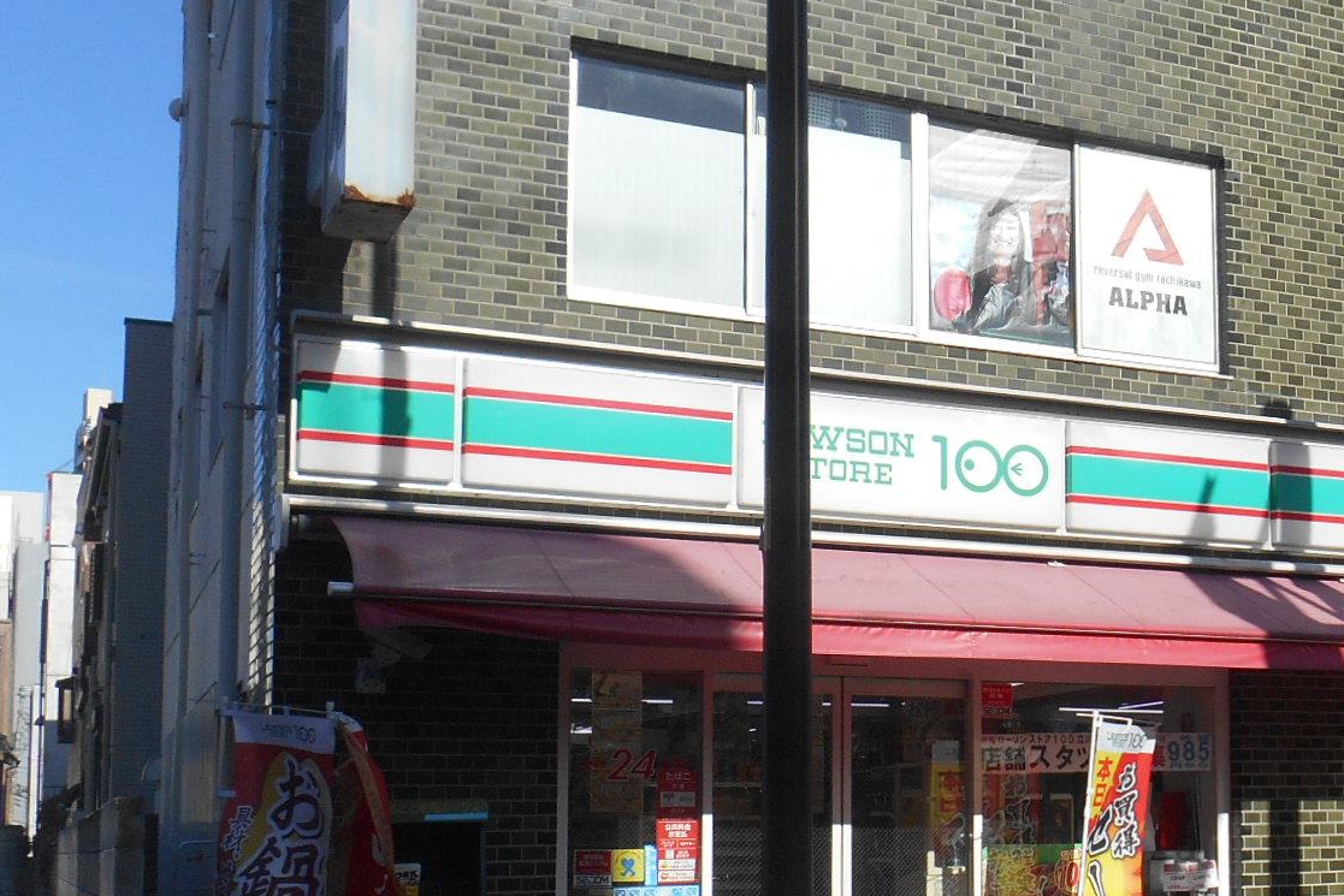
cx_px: 1230
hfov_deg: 34.1
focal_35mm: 55
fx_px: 2053
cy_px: 660
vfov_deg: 24.4
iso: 80
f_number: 3.4
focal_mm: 4.7
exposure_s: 1/1000
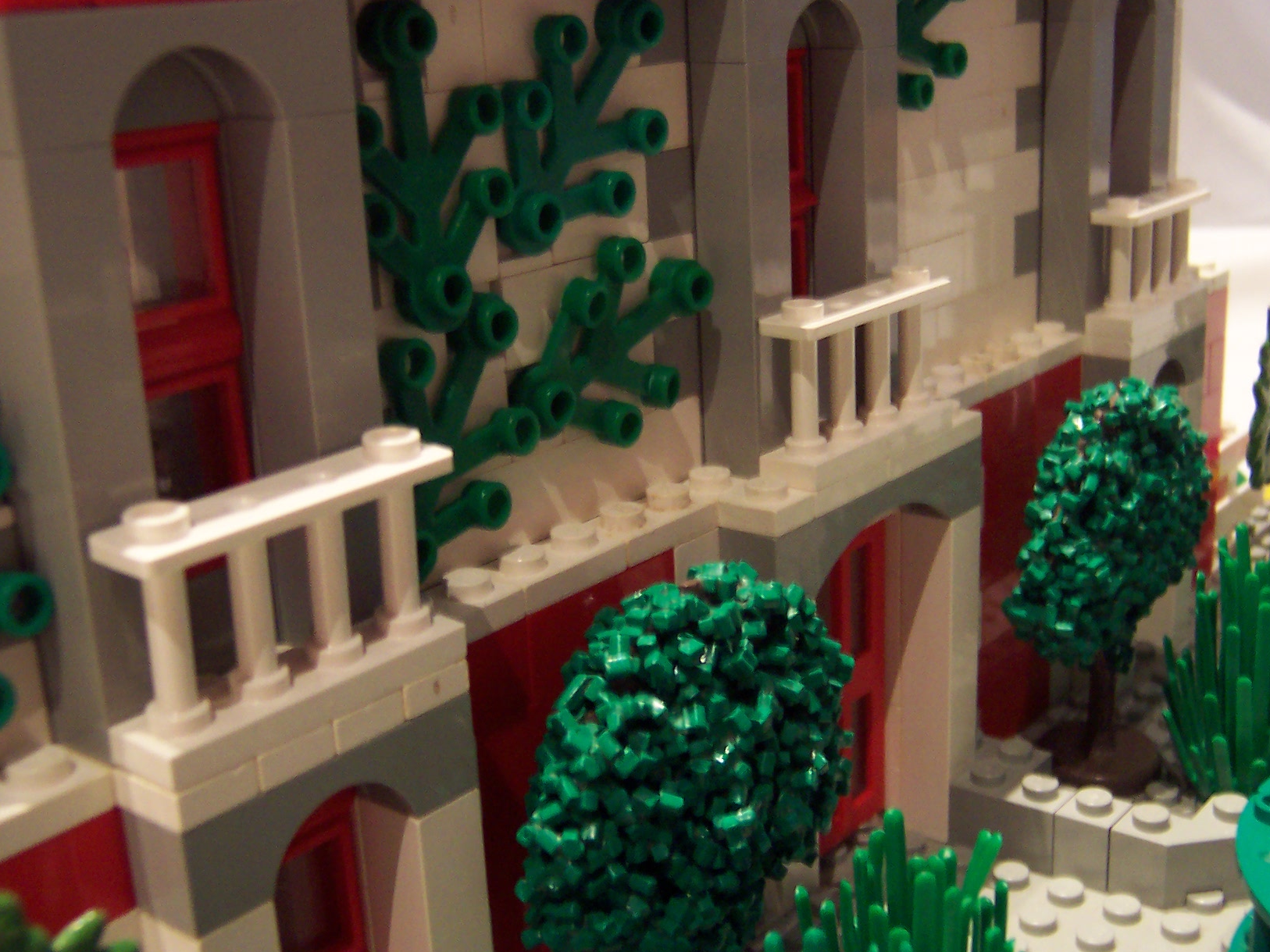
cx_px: 711
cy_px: 458
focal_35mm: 45
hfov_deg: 42.0
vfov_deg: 32.2
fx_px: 1651
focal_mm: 5.6
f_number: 2.8
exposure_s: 1/8
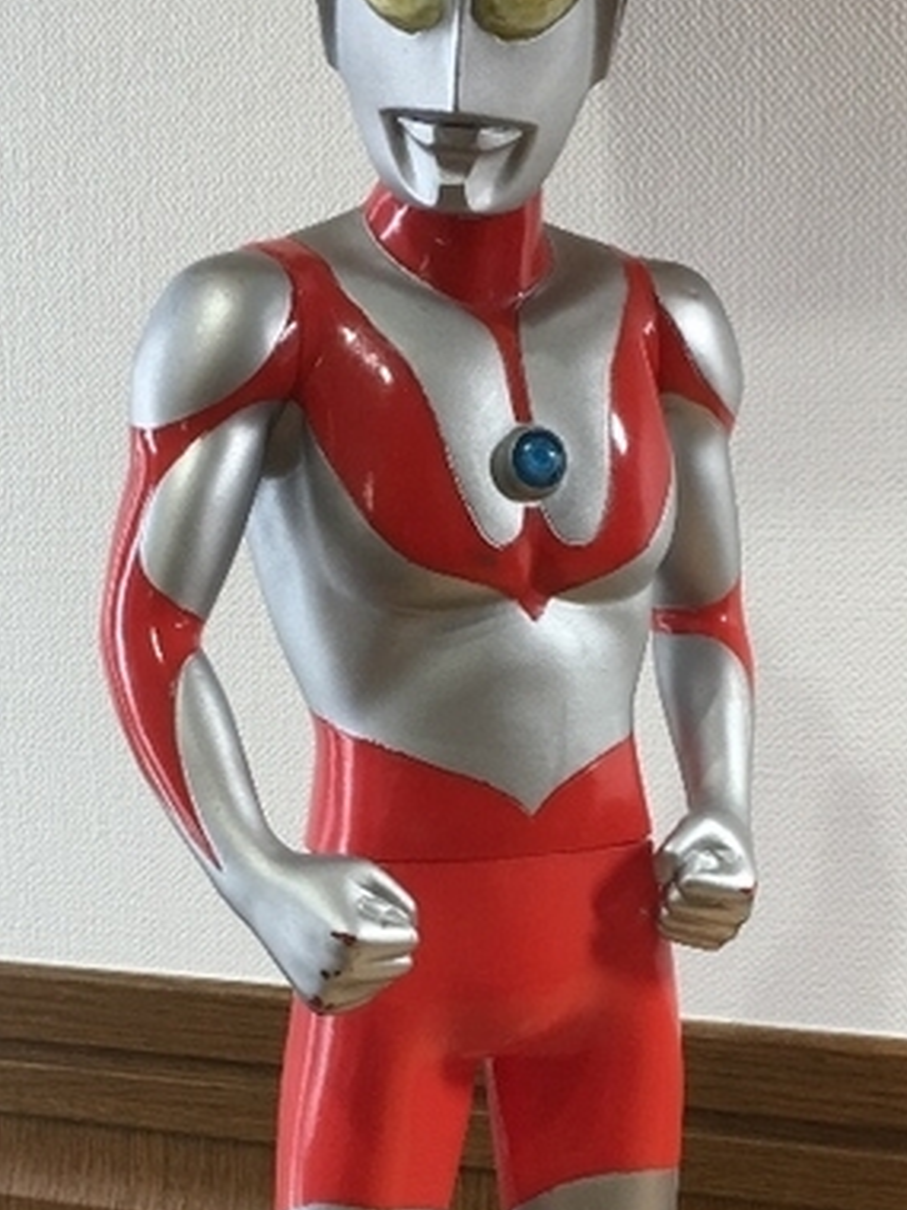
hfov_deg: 24.0
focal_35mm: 61
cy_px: 888
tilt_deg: -7.9
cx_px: 512
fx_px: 2131
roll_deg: +0.4
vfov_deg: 31.2
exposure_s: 1/33
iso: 50
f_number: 2.2
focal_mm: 4.15
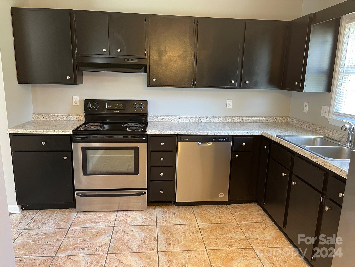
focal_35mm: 25
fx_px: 256
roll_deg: -1.6
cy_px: 134
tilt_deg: -12.8
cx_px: 178
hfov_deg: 69.4
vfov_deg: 54.9
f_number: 1.6
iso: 250
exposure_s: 1/60
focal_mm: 5.1
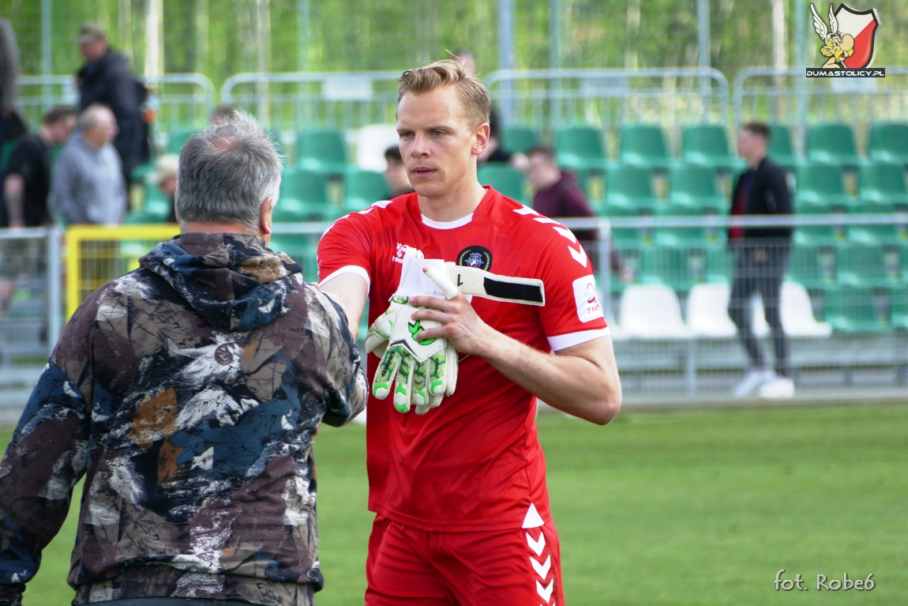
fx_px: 9383
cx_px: 454
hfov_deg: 5.5
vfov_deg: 3.7
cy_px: 303
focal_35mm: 372
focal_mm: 135.82
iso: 160
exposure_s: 1/500
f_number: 4
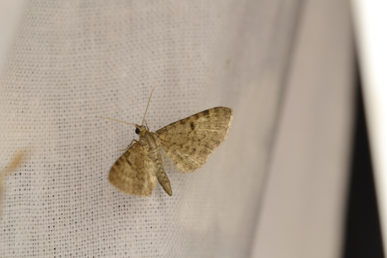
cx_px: 194
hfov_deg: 7.4
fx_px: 2983
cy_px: 129
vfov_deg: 5.0
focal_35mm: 278
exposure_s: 1/125
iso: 400
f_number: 7.1
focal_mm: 185
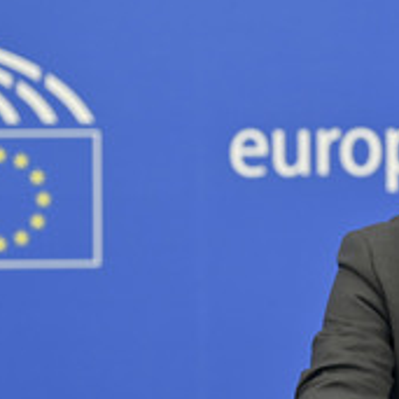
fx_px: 3951
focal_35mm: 303
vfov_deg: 5.8
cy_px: 308
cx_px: 342
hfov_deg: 5.8
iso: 400
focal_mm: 135
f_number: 2.8
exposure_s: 1/100
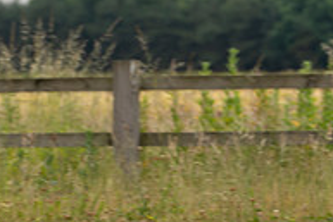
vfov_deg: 3.9
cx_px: -95
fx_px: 3268
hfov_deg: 5.8
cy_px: 48
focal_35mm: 353
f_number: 4
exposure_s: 1/800
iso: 160
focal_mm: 98
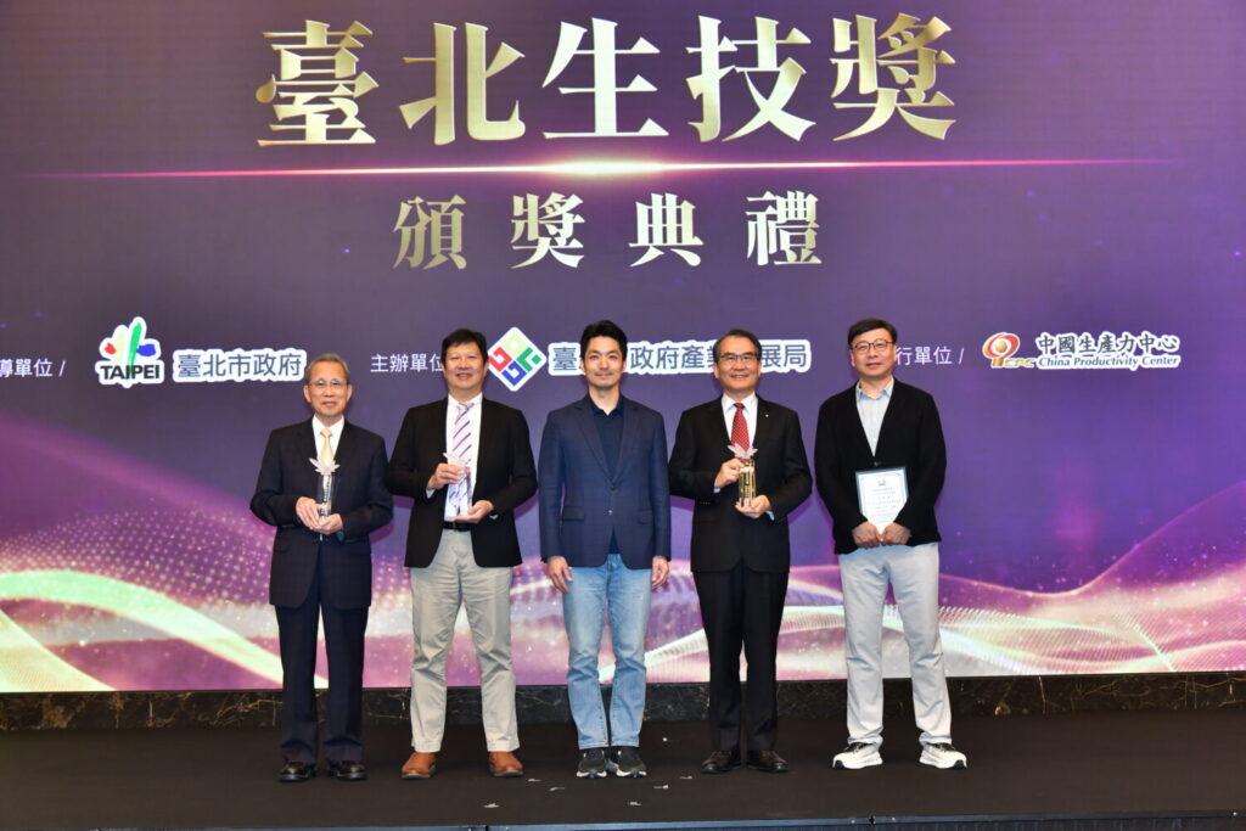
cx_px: 623
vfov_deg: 29.3
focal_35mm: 46
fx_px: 1592
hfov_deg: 42.7
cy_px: 416
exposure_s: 1/125
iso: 1000
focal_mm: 46
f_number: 5
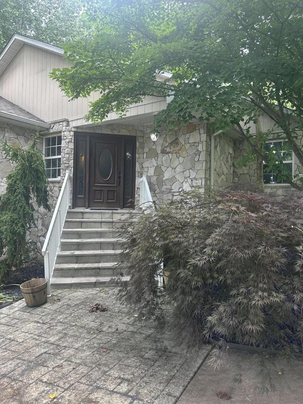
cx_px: 152
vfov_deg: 71.6
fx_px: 280
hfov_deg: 56.8
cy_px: 202
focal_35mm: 24
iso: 64
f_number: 1.78
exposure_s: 1/121
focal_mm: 6.86
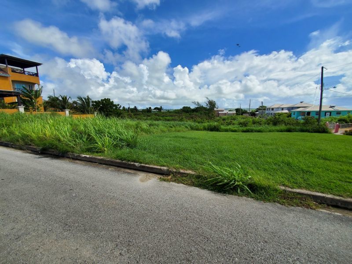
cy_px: 132
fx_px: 132
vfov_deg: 89.9
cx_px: 176
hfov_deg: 106.2
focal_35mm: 13
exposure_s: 1/1350
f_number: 2.2
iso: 50
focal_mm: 1.8
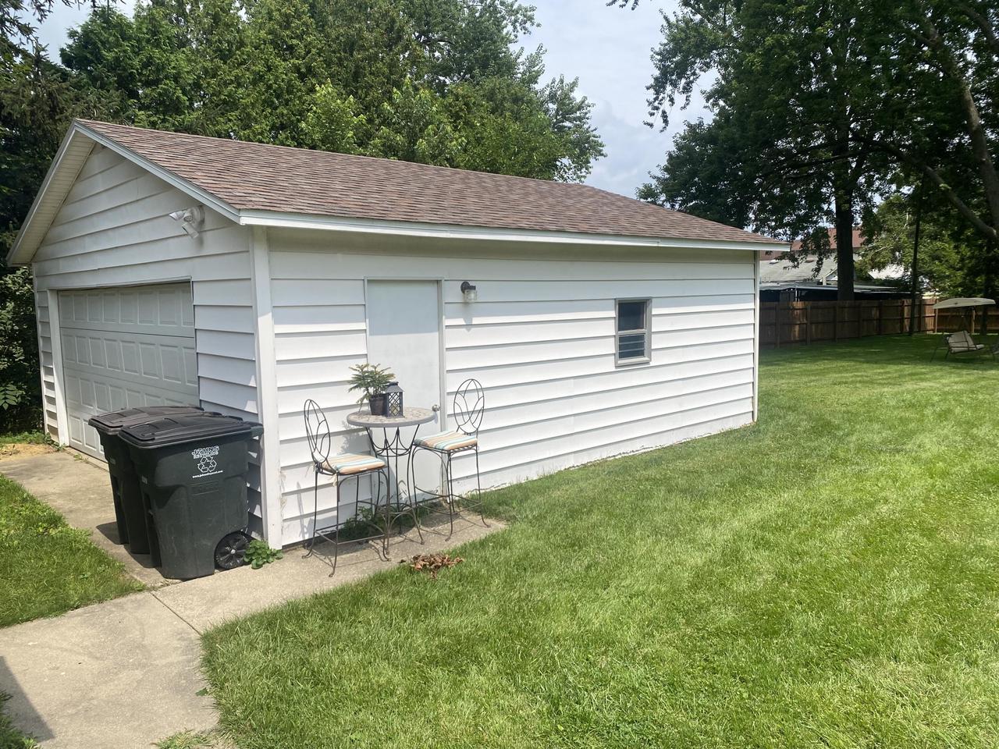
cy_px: 374
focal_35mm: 26
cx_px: 500
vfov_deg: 53.1
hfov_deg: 67.3
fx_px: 750
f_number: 1.8
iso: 32
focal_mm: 4.25
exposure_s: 1/4608
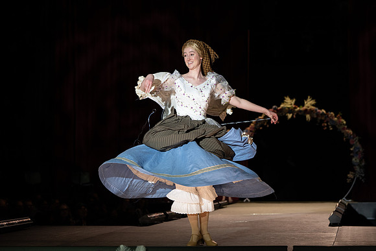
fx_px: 925
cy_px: 127
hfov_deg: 23.0
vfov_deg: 15.5
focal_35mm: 89
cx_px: 196
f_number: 3.5
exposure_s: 1/640
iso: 800
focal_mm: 81
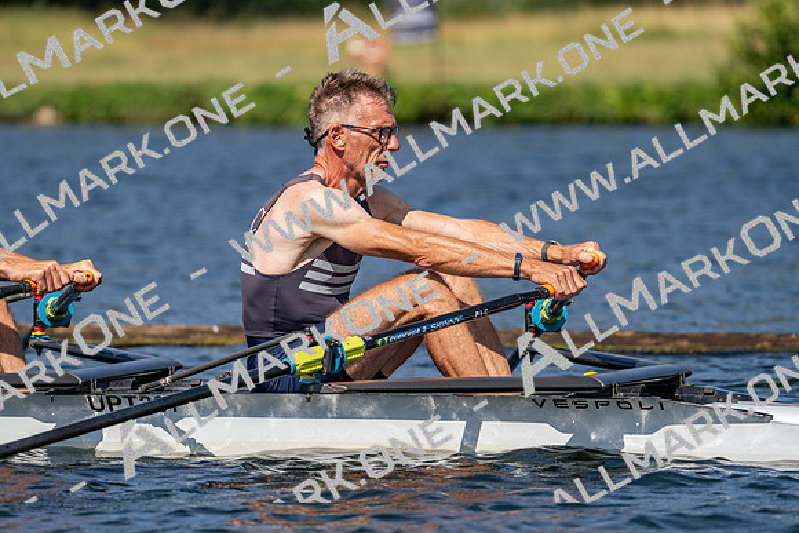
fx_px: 7836
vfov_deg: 3.9
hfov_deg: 5.8
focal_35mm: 353
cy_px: 266
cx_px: 400
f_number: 6.3
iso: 200
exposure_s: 1/2000
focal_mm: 353
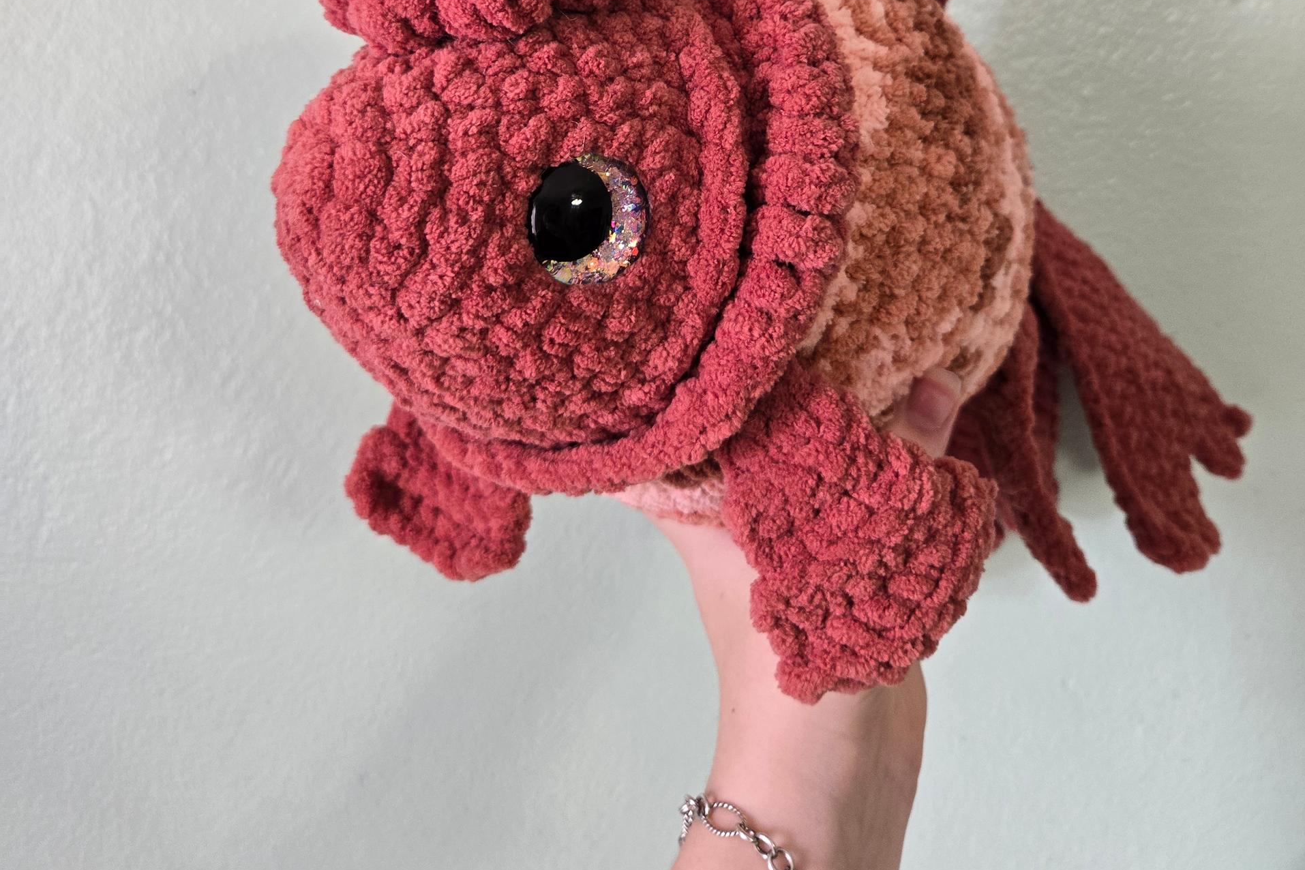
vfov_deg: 38.8
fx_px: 1160
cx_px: 653
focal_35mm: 32
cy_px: 121
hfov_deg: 58.7
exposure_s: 1/120
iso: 250
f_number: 1.8
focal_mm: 5.4
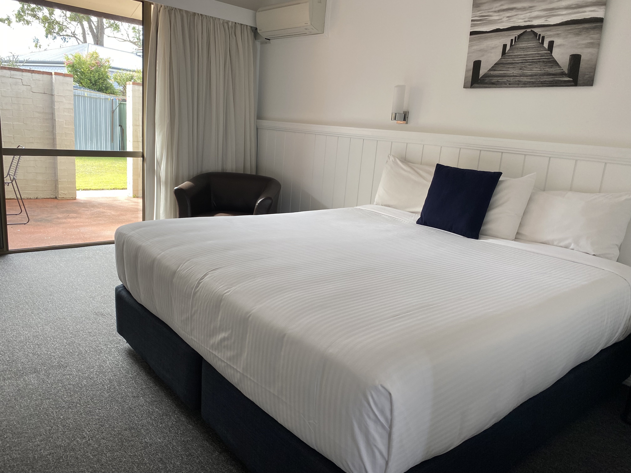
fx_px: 474
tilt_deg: -13.2
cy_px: 236
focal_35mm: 26
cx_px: 316
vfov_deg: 53.1
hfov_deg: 67.3
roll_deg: -4.0
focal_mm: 4.25
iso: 64
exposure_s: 1/122
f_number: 1.8
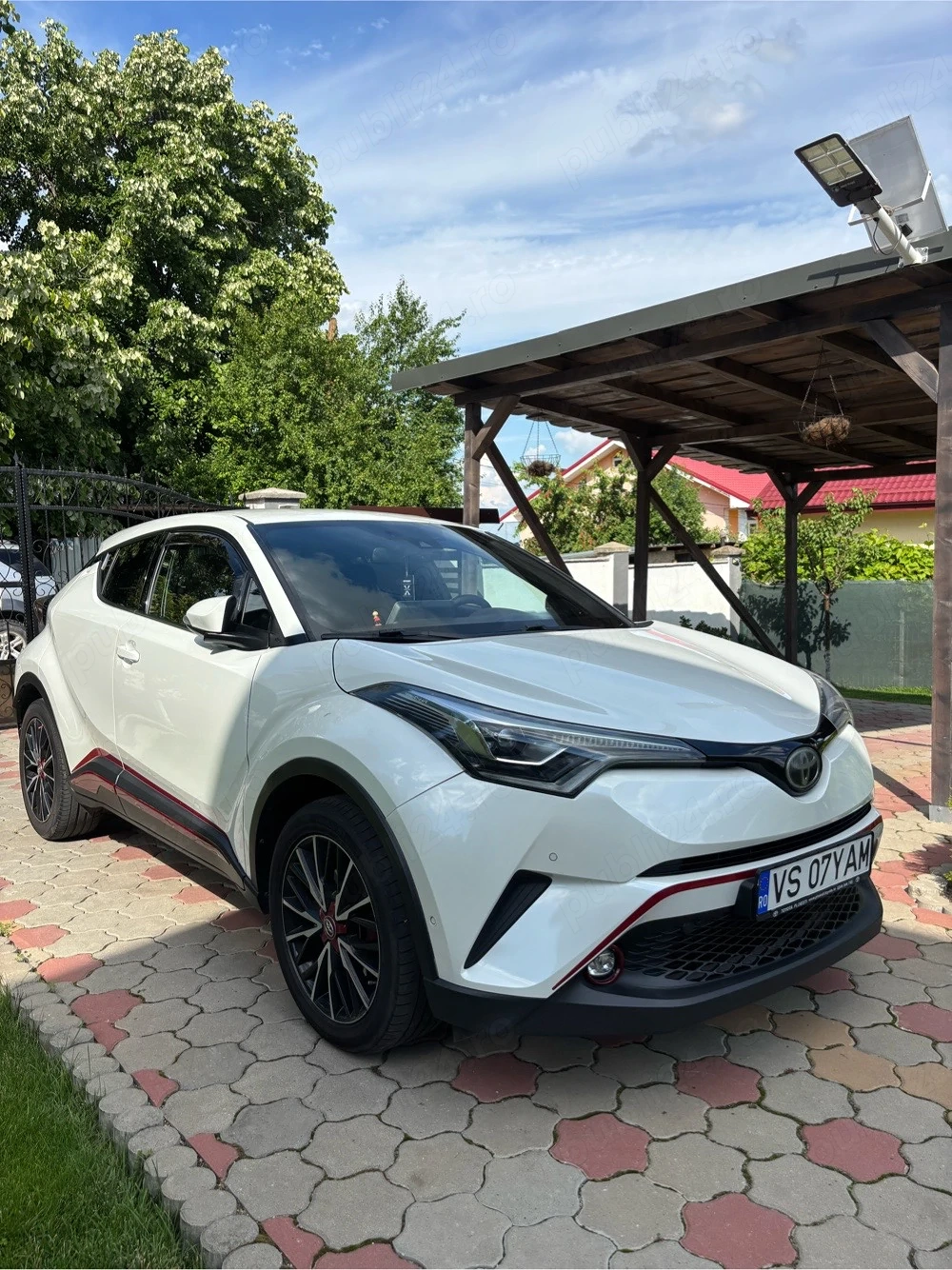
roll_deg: +0.9
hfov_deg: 53.0
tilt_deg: -7.0
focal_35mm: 26
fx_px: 954
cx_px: 476
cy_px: 635
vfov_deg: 67.3
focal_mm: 5.96
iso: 50
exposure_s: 1/3021
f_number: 1.6
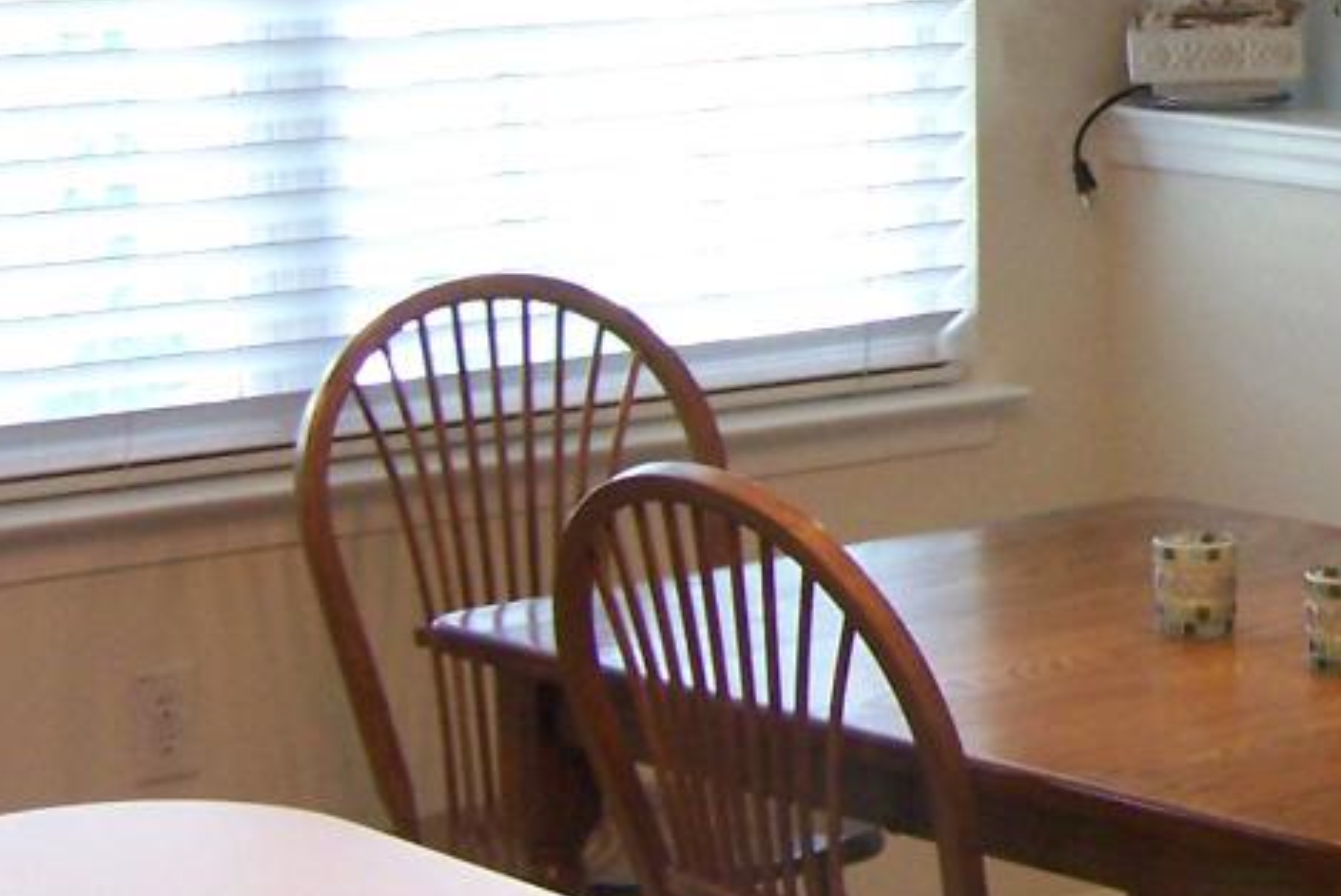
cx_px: 1780
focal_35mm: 121
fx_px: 4510
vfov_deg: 11.3
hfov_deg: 16.0
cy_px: 280
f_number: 2.8
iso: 160
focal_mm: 6.3
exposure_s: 1/30
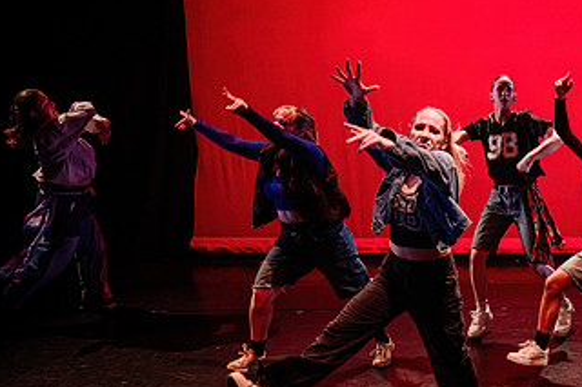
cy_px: 262
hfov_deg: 37.5
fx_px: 808
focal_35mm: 50
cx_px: 505
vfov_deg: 26.8
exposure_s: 1/300
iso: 2500
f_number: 2.8
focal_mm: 24
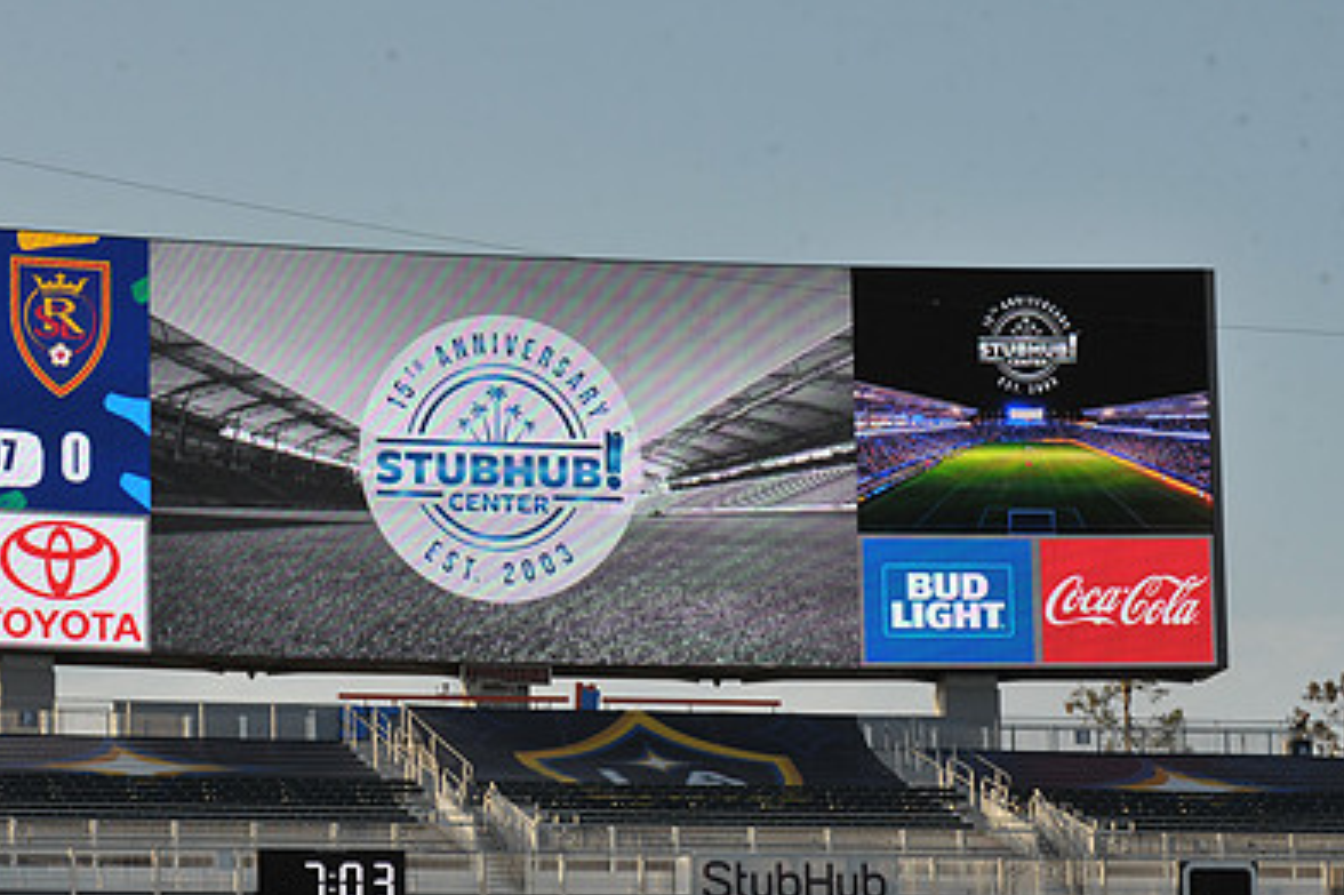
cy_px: 453
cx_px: 535
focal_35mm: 151
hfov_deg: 13.6
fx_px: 5635
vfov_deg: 9.1
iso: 400
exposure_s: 1/500
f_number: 11
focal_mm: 102
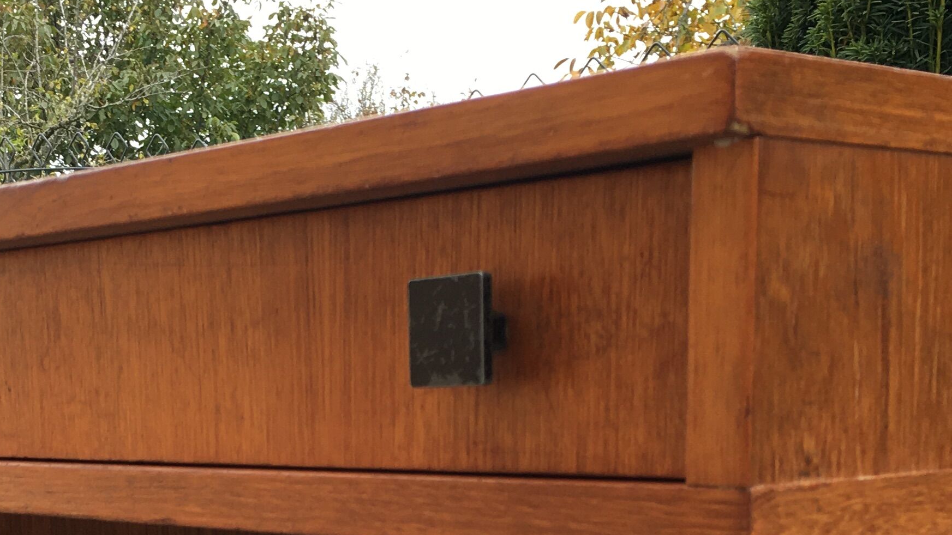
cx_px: 367
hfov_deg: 28.9
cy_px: 734
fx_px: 1843
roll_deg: +0.8
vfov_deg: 15.6
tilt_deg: -10.8
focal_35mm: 73
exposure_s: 1/101
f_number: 2.2
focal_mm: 4.15
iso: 25
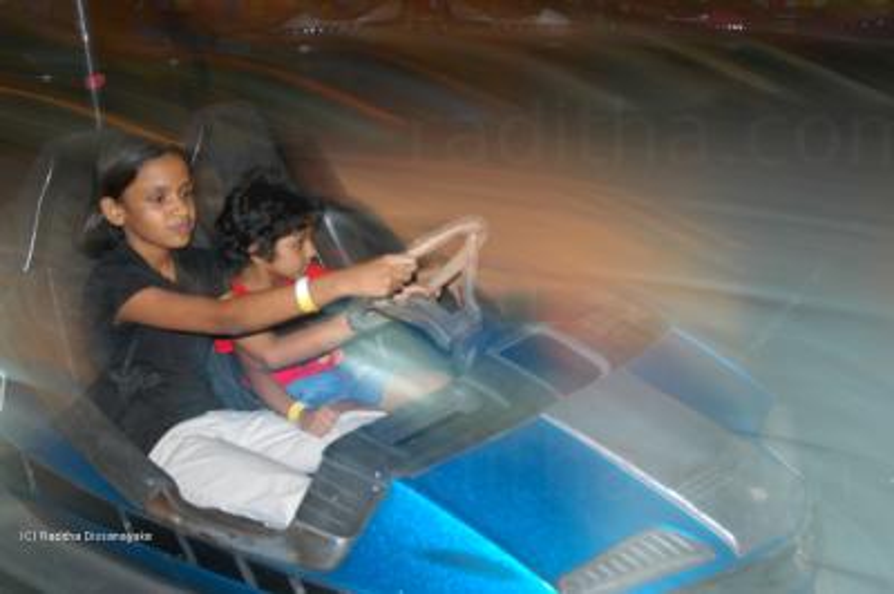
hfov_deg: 38.9
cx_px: 447
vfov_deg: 26.4
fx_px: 1265
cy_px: 297
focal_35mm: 51
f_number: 4.2
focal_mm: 34
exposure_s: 1/1.6
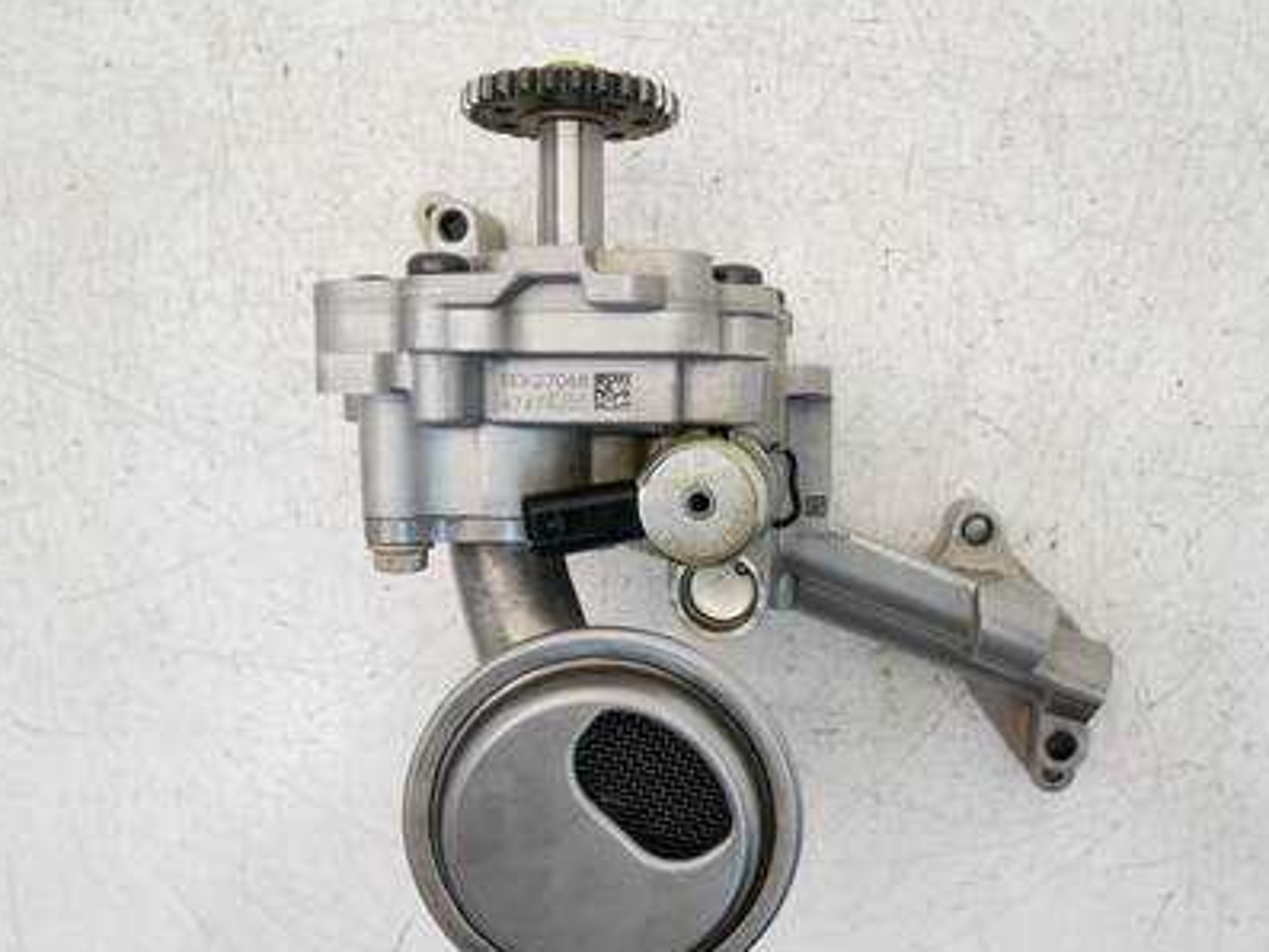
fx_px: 1063
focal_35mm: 29
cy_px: 540
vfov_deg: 48.1
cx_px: 722
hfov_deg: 61.4
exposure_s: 1/60
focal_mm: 12
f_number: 3.5
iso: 500
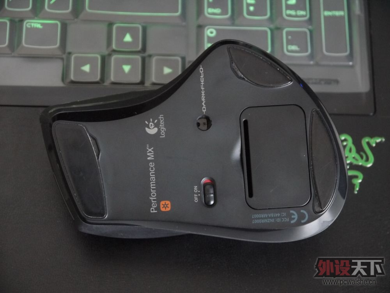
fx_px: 946
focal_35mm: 84
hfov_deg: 23.3
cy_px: 146
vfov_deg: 17.6
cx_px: 195
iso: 800
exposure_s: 1/15
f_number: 5.6
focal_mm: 42
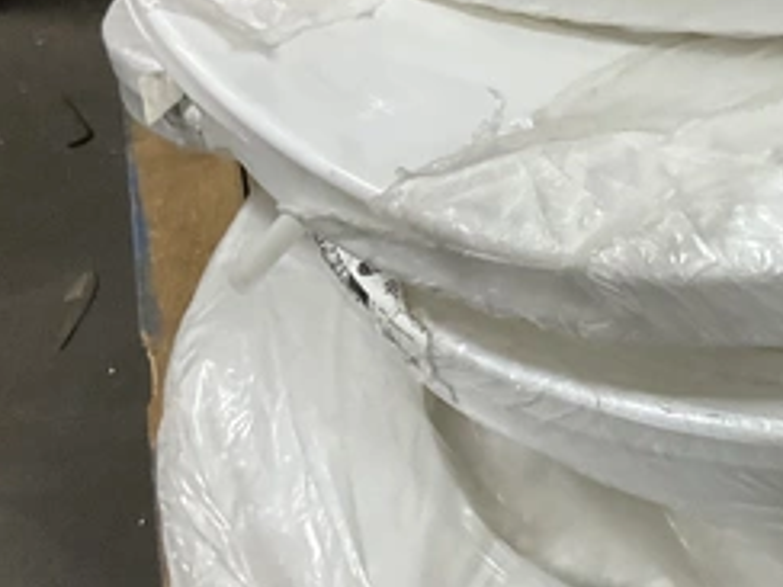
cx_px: 866
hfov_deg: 20.9
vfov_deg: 16.5
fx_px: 2013
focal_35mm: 89
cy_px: 159
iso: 250
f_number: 1.8
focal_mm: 3
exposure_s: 1/60
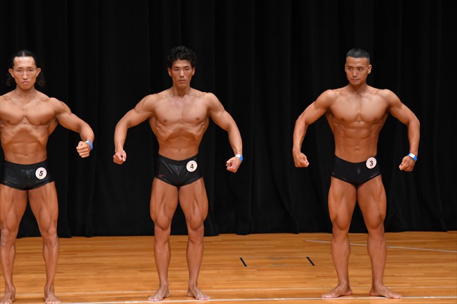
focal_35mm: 285
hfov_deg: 7.2
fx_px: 3616
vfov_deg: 4.8
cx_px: 228
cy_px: 152
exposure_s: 1/400
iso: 3200
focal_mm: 190
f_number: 5.6
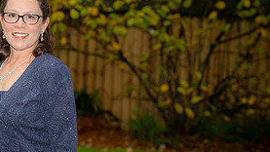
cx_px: -11
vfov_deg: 6.2
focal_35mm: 197
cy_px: 81
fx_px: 1411
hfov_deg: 10.8
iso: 200
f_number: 5
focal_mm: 90
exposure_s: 1/200
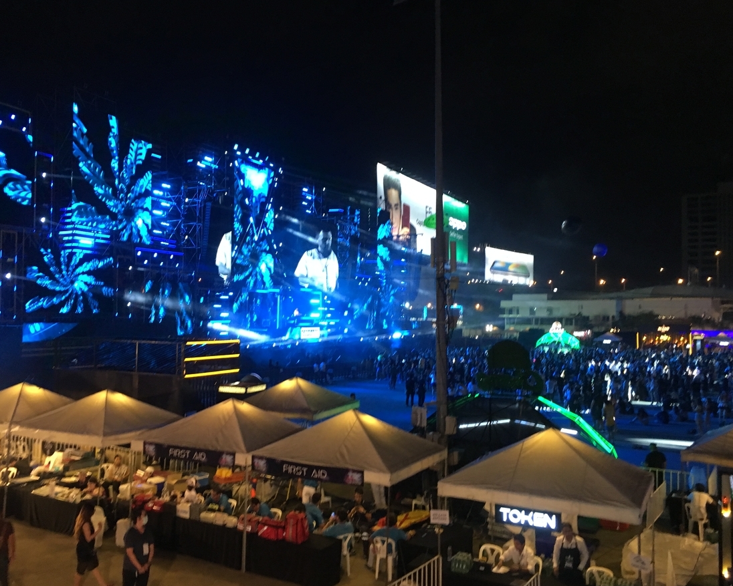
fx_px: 673
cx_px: 337
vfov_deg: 47.1
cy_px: 297
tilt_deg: +1.4
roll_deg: -1.0
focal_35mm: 31
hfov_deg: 57.1
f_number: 2.2
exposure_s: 1/20
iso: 200
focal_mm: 4.15
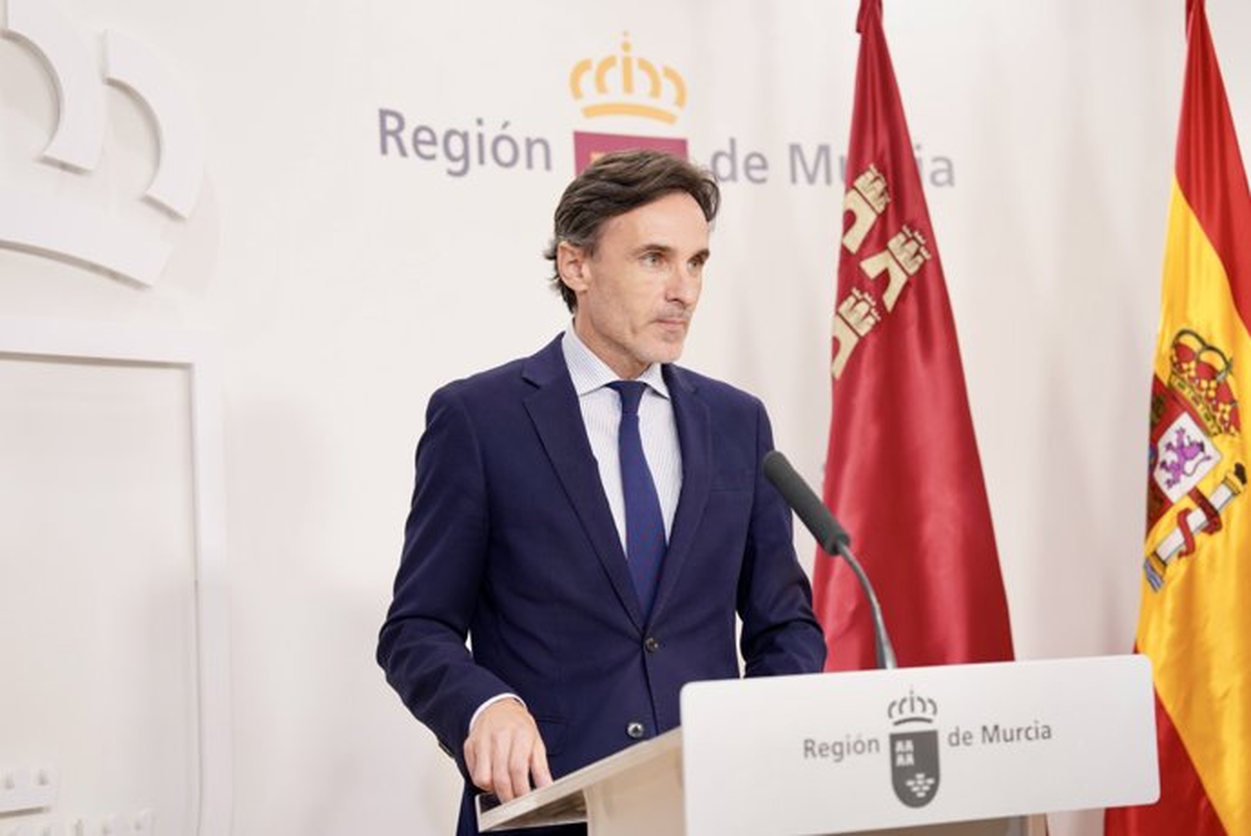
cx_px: 626
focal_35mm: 70
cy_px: 418
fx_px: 2434
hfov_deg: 28.8
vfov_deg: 19.5
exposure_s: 1/80
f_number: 2.8
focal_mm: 70
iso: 400
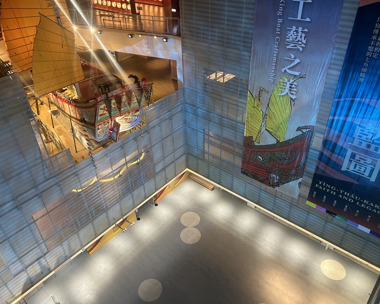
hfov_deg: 62.2
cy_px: 149
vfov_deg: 51.5
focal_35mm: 28
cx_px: 179
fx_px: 315
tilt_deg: -35.7
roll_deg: +4.2
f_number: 1.5
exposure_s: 1/60
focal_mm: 5.7
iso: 125
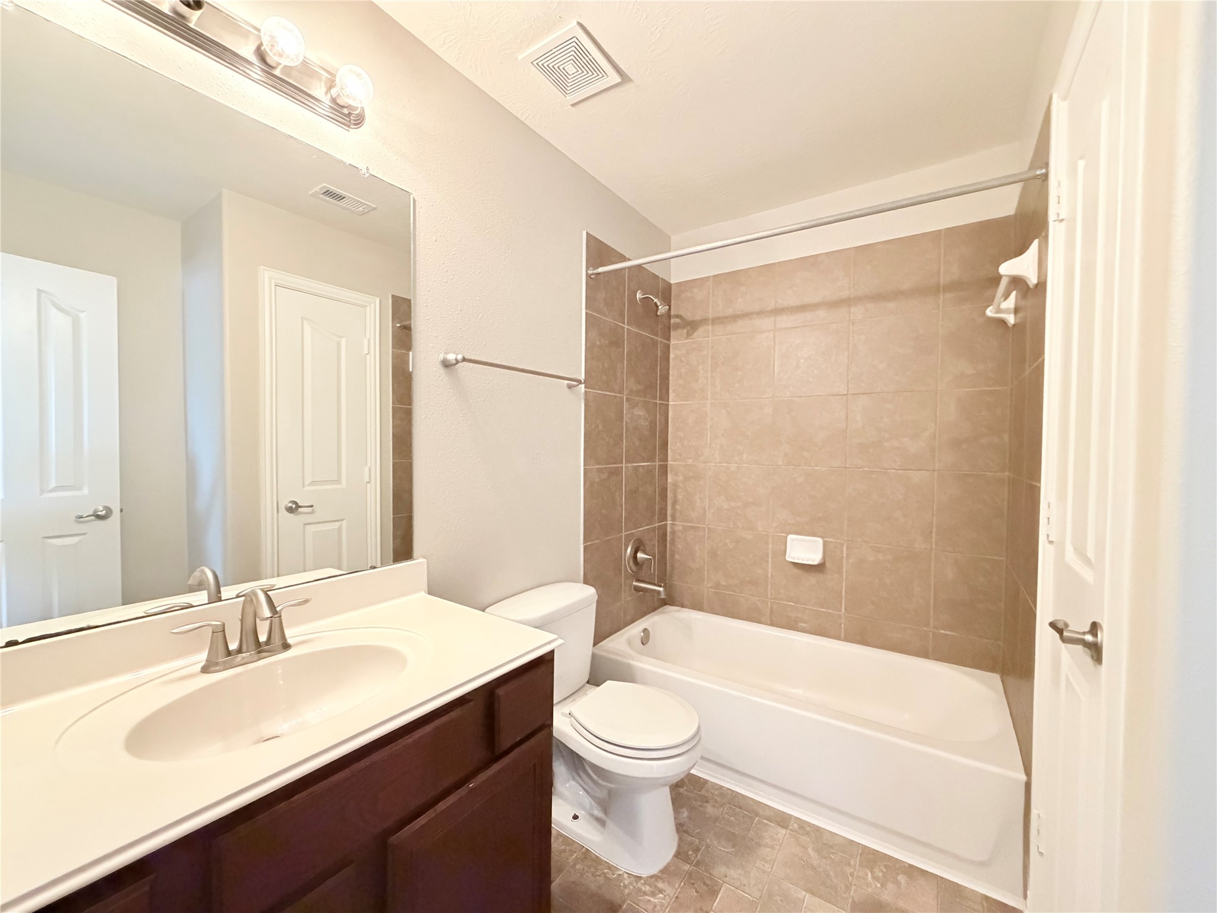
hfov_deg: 102.1
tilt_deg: -0.7
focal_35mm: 14
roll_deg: -0.5
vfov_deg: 85.7
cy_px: 456
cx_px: 608
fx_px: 492
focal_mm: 2.22
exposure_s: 1/60
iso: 1250
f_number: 2.2
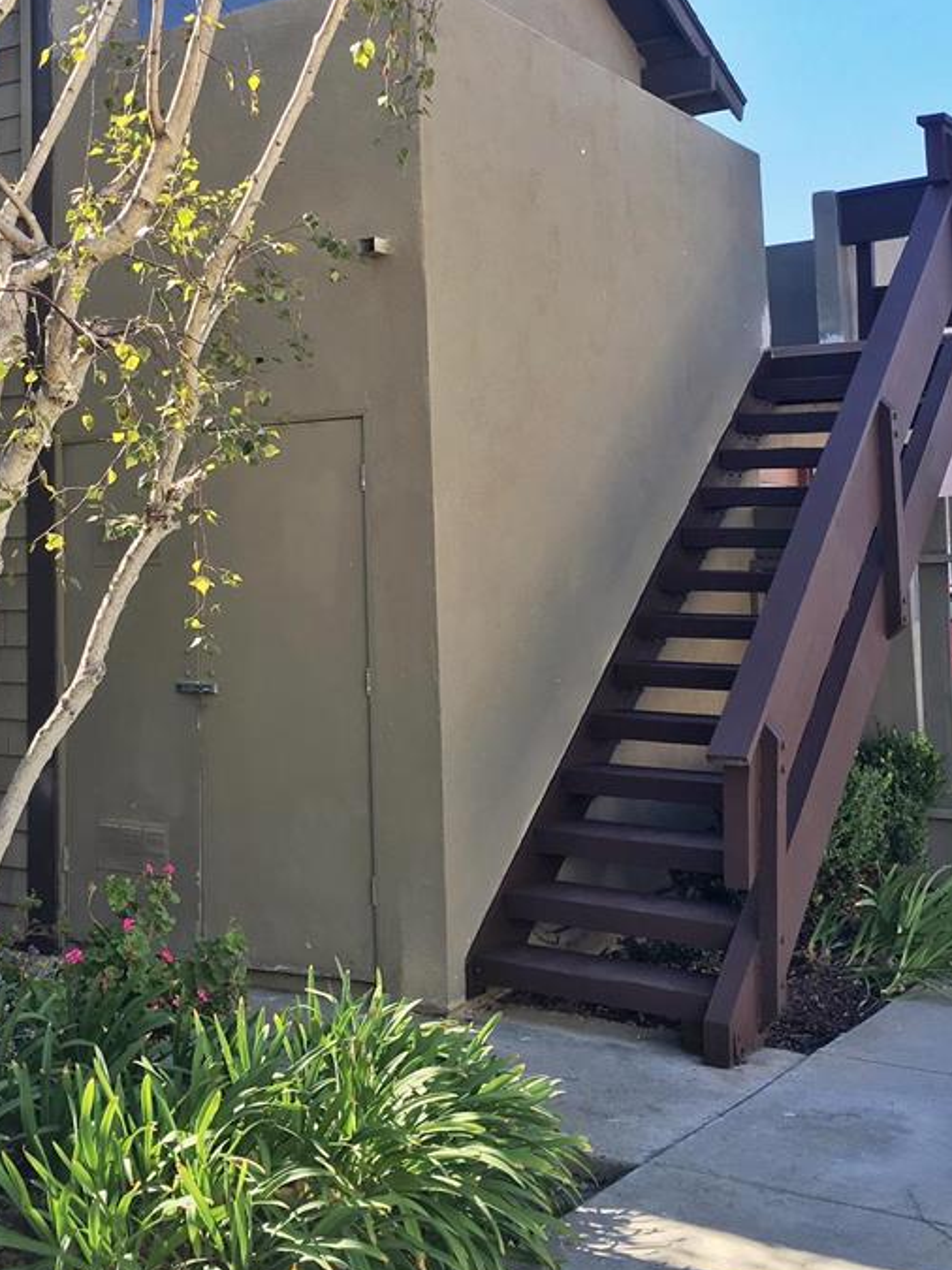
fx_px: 1614
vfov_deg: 42.6
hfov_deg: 32.7
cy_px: 482
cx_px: 350
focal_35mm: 44
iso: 25
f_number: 2.2
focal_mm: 4.15
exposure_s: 1/390
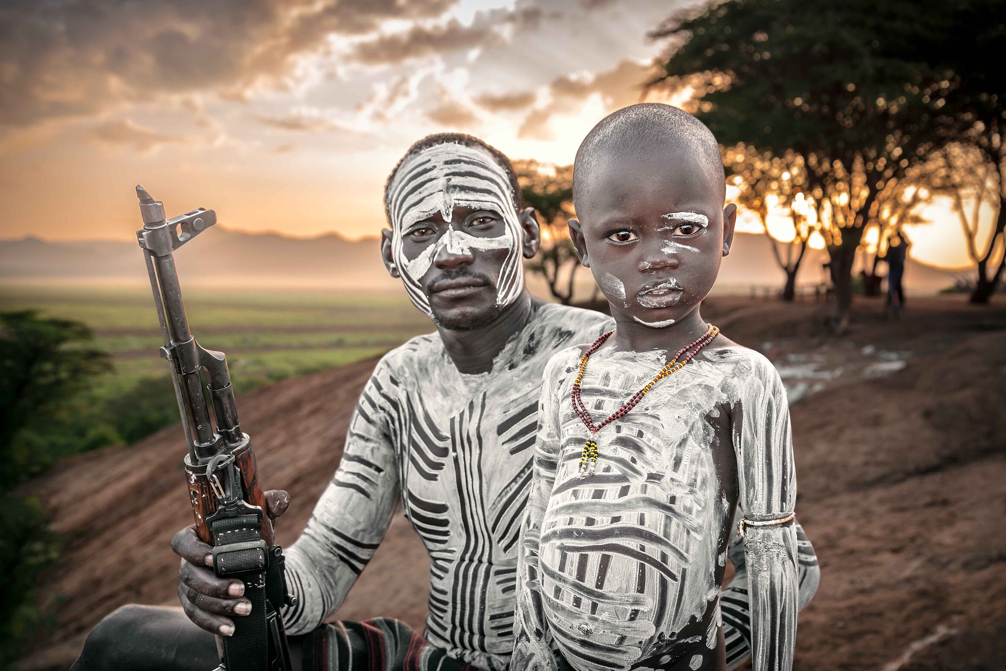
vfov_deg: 36.0
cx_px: 501
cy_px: 328
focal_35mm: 37
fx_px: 1034
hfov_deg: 51.9
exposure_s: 1/200
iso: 200
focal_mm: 36
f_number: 5.6
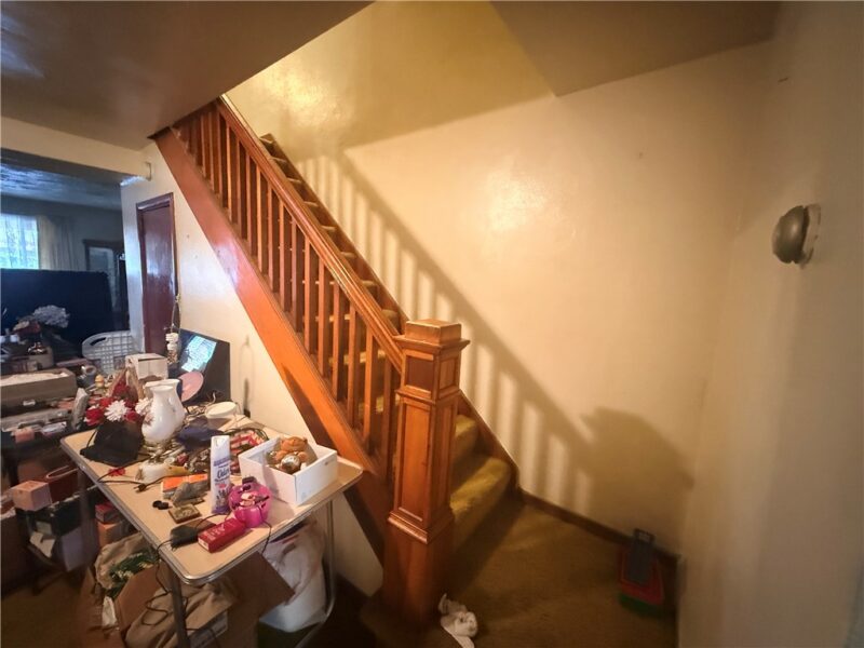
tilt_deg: -7.2
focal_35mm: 14
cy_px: 324
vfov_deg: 85.7
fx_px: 349
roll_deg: -3.0
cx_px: 432
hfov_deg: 102.1
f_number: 2.2
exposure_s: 1/40
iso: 1250
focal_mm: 2.22
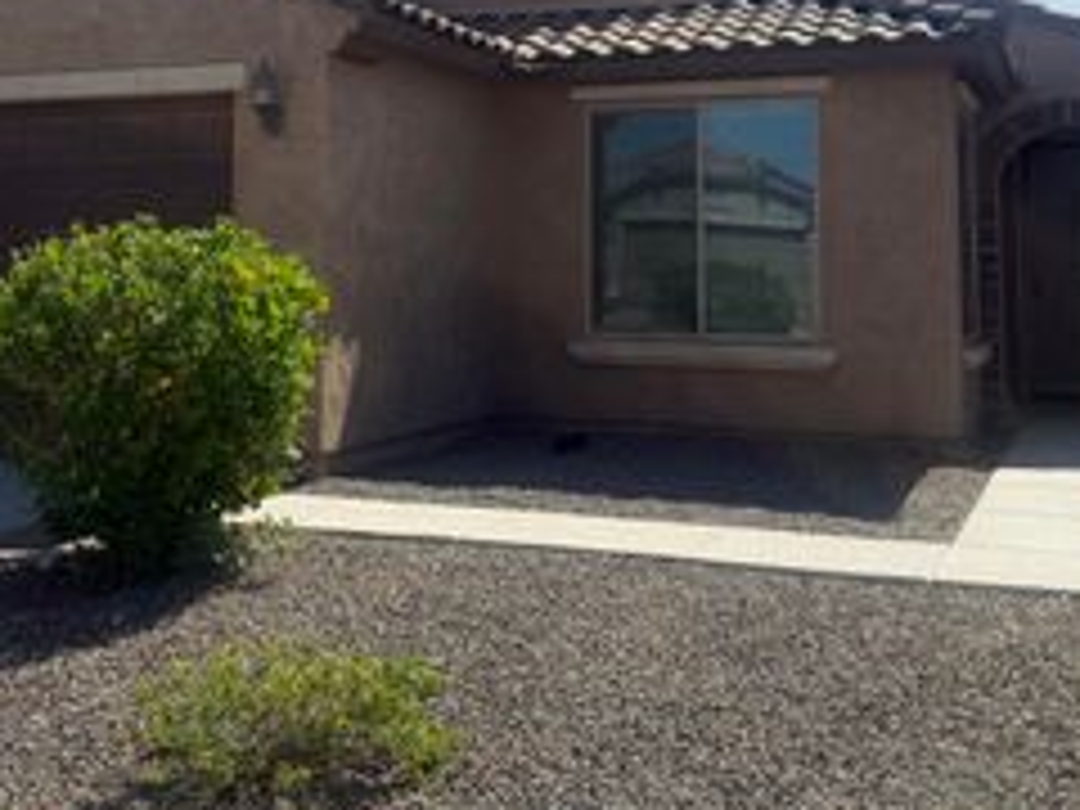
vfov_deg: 28.3
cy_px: 133
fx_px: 1560
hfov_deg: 38.1
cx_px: 468
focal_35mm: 50
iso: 80
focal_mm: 6.76
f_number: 1.78
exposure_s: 1/5714
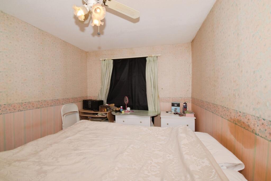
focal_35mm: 15
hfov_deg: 100.4
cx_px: 136
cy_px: 90
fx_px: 113
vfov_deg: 77.3
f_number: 20
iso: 1000
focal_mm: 10
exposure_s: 1/60
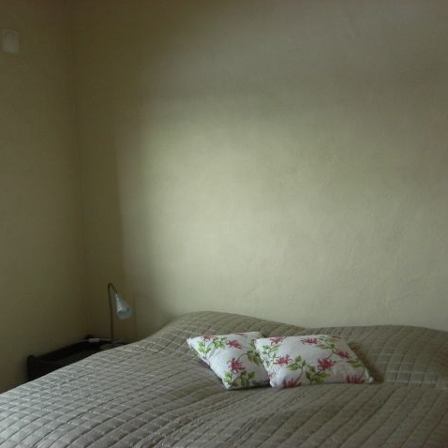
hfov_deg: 37.4
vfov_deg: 37.6
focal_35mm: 45
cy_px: 224
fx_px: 659
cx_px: 175
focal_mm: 7.9
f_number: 2.8
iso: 400
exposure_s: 1/80
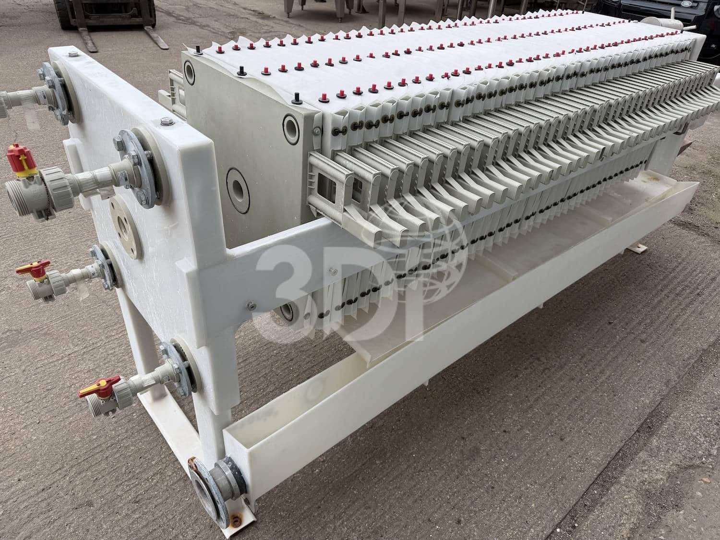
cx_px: 360
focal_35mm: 24
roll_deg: -5.2
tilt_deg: -35.2
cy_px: 270
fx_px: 499
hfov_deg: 71.6
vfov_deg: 56.8
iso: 80
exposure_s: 1/1060
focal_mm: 6.76
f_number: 1.78
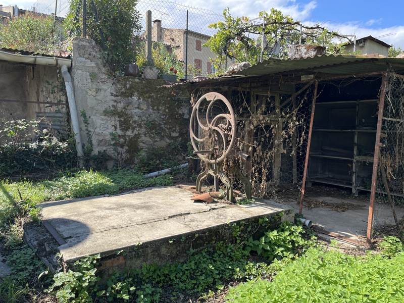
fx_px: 303
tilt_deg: -5.1
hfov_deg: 67.3
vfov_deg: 53.1
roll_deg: -0.2
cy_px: 152
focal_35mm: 26
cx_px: 202
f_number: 1.6
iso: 50
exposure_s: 1/967
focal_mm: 5.1
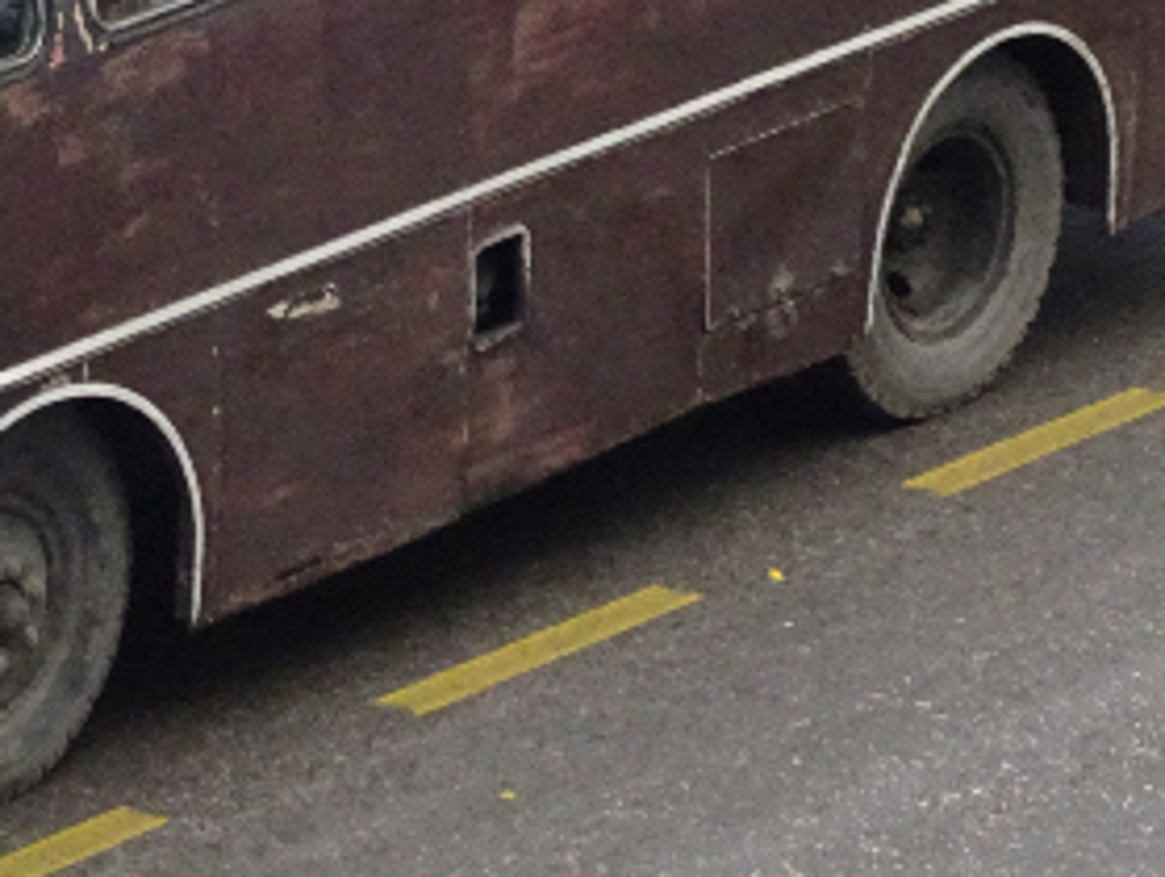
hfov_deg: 7.8
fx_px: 8492
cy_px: -276
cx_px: 63
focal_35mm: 252
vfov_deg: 5.9
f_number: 5
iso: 1250
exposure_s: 1/60
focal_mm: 14.99
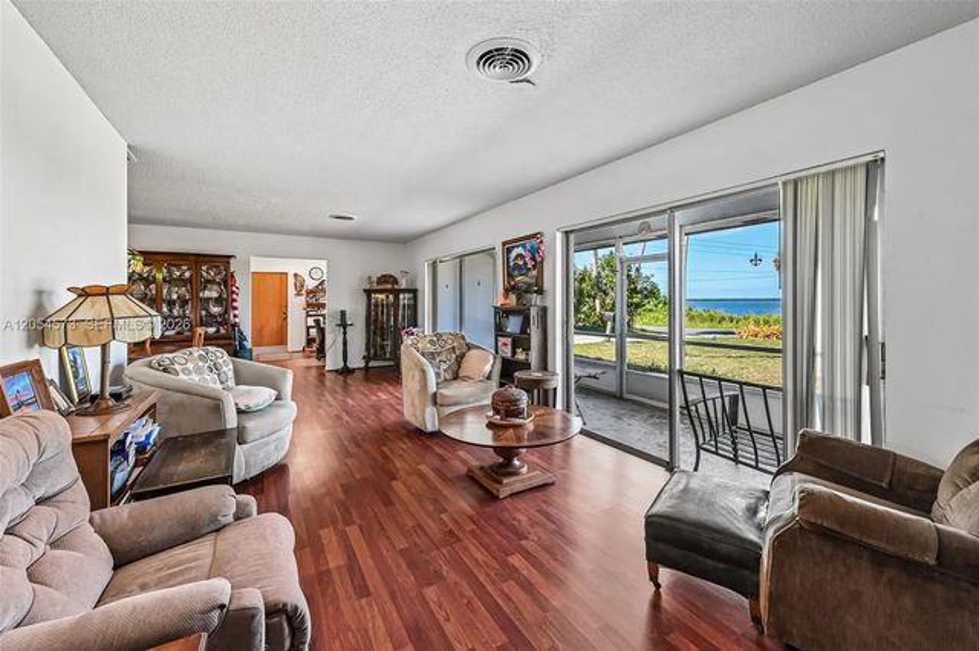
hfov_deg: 104.3
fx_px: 381
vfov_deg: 81.1
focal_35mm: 14
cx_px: 490
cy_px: 326
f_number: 8
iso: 2500
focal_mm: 14
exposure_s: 1/400
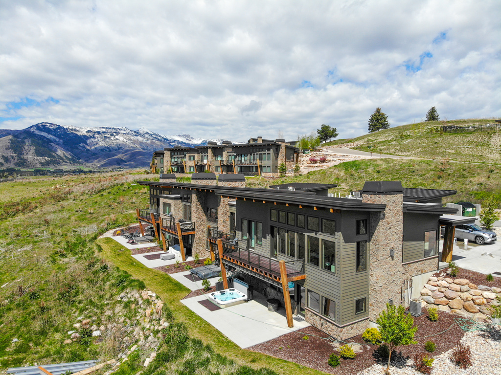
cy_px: 188
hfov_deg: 71.6
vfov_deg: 56.8
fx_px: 347
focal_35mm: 24
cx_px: 250
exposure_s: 1/2000
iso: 110
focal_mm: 4.5
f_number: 2.8
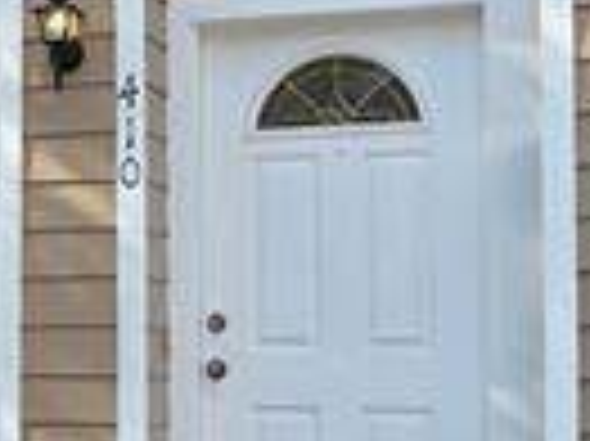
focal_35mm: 102
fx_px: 1737
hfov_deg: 18.2
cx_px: -135
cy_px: 308
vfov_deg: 14.4
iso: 40
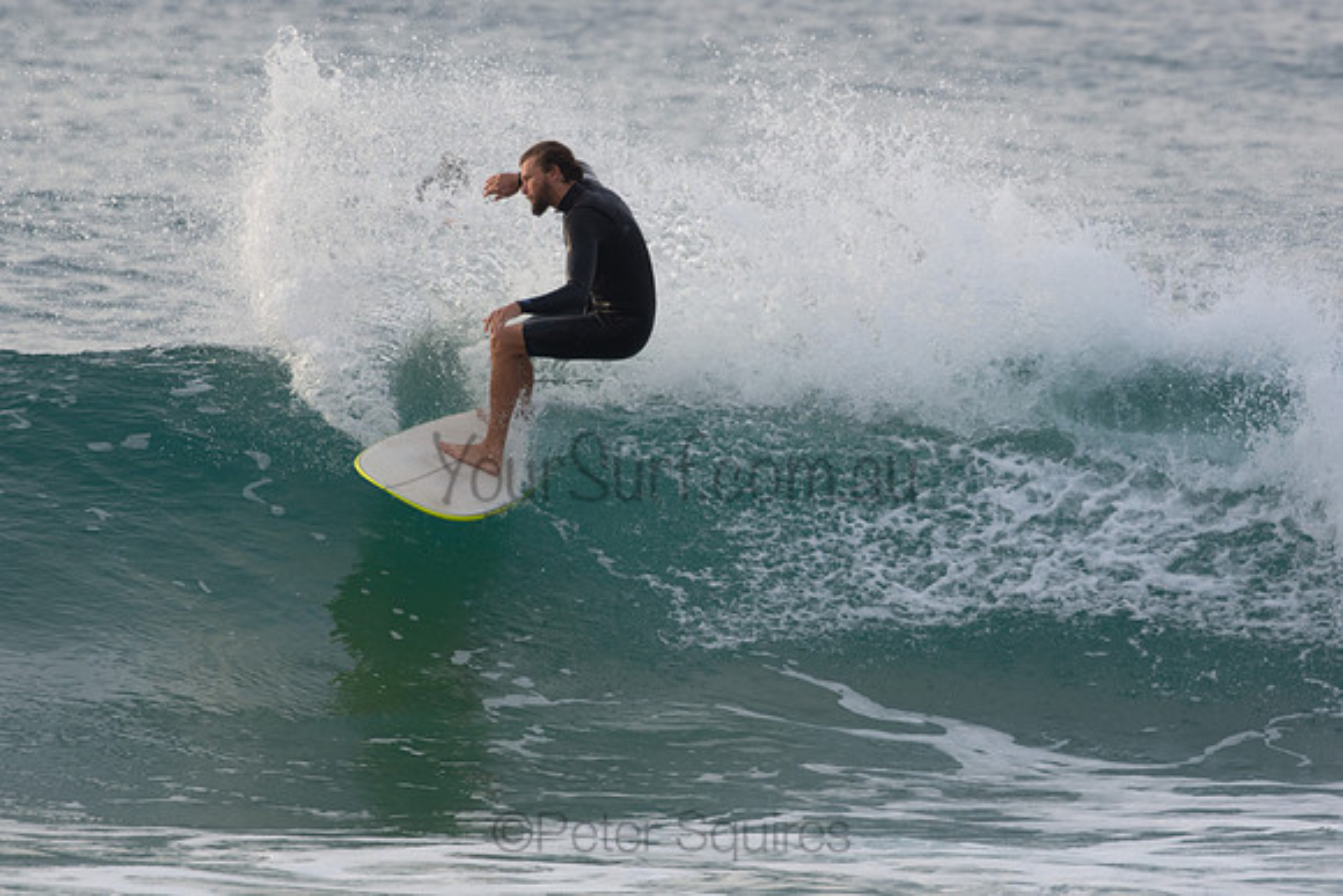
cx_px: 672
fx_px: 20149
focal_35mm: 540
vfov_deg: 2.5
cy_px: 448
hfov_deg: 3.8
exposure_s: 1/1600
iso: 720
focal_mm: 360
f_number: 5.6
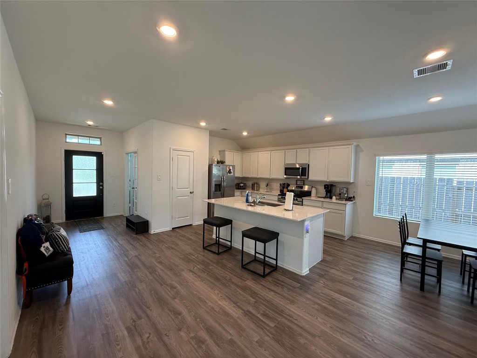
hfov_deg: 102.1
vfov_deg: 85.7
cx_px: 238
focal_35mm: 14
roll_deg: -1.1
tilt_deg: -2.5
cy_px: 179
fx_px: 193
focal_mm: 2.22
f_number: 2.2
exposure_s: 1/120
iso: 200
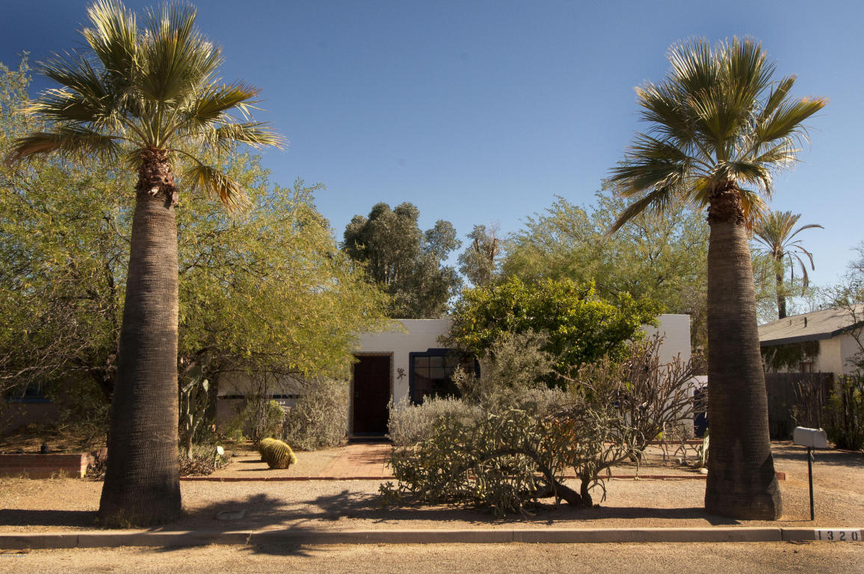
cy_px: 287
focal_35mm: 33
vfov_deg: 39.9
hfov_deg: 57.3
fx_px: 791
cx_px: 432
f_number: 11
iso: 500
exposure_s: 1/500
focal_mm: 22
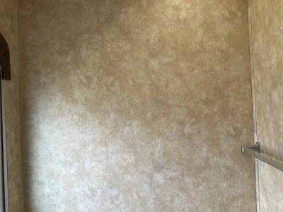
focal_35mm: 29
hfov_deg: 61.7
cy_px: 106
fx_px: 237
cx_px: 142
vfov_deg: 48.2
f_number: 1.8
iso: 50
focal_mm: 3
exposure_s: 1/122
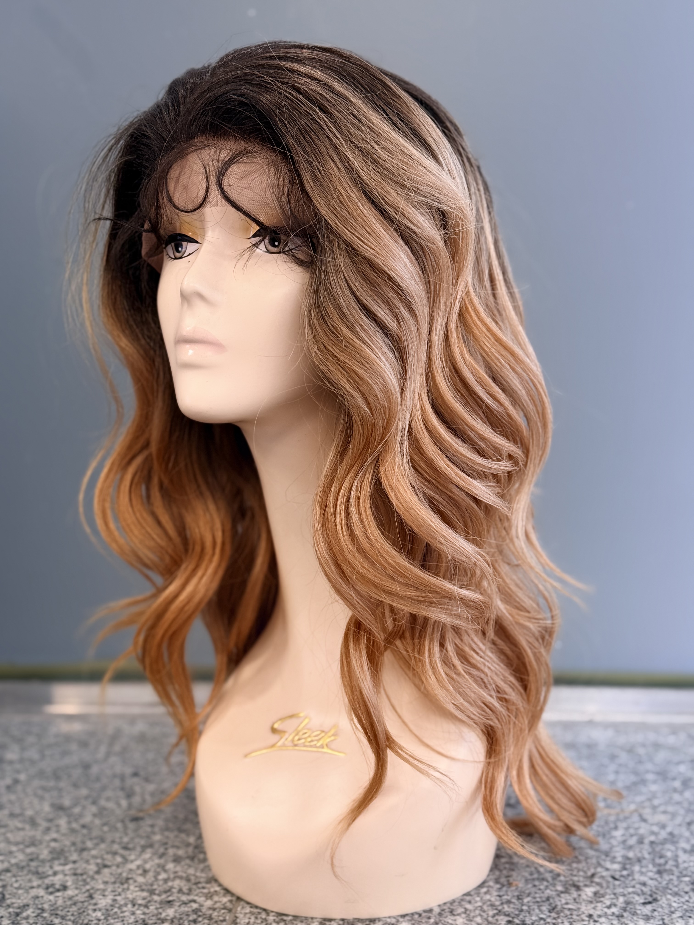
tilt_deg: -6.6
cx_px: 347
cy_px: 462
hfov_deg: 30.3
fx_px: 1283
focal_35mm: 48
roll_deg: +0.4
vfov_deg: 39.7
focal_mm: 6.76
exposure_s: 1/50
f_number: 1.78
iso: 80
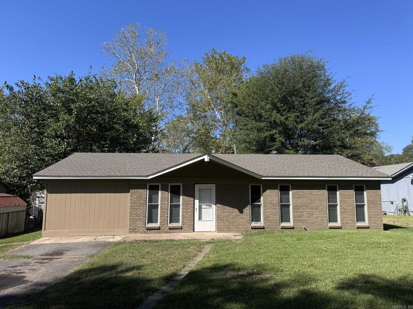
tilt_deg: +5.6
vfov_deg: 56.8
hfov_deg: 71.6
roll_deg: -0.4
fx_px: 286
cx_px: 206
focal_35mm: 24
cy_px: 154
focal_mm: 6.76
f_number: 1.78
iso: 80
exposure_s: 1/2959
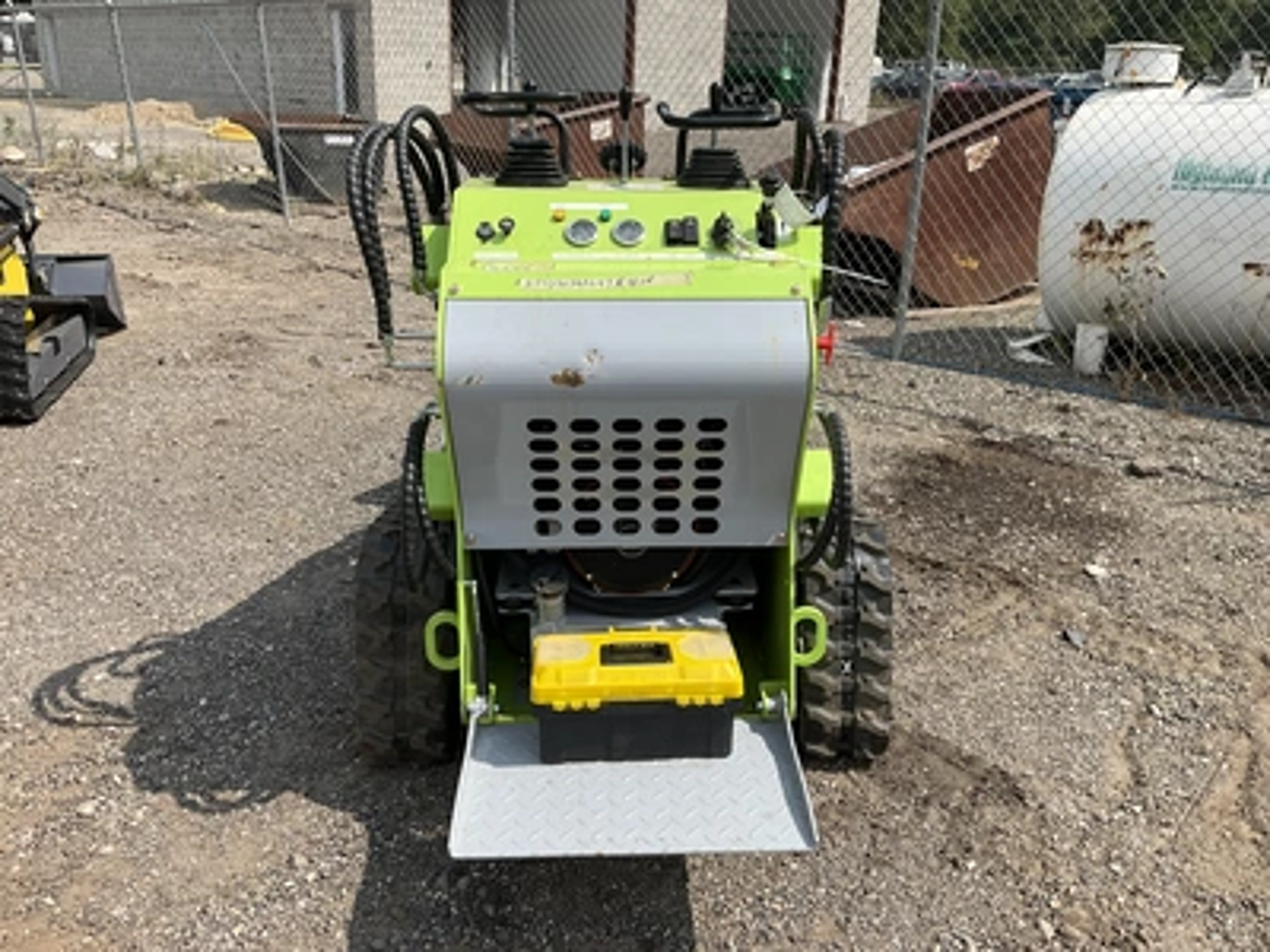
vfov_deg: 48.2
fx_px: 1064
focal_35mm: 29
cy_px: 476
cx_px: 635
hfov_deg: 61.7
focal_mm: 3
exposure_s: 1/1984
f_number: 1.8
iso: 25
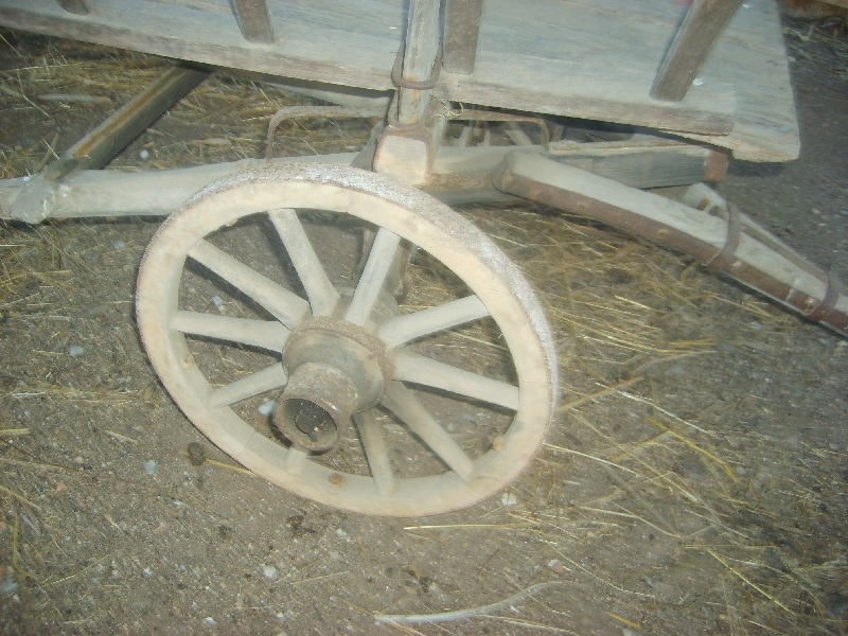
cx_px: 424
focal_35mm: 35
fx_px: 857
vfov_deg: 40.7
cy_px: 318
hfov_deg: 52.6
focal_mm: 5.8
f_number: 2.8
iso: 100
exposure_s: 1/45
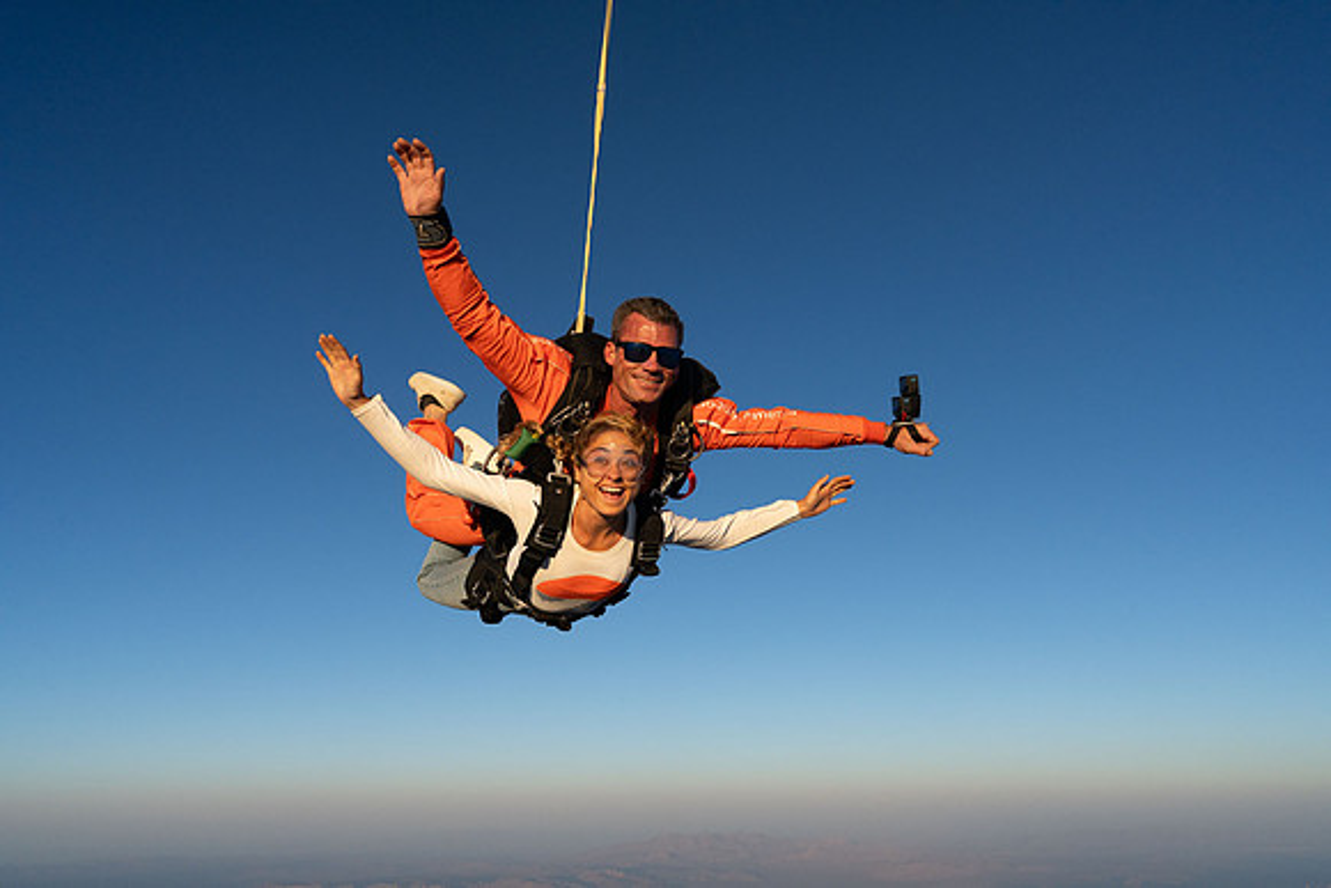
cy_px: 444
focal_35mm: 24
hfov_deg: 73.7
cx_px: 666
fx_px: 887
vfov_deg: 53.2
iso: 1250
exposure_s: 1/2000
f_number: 9
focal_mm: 24
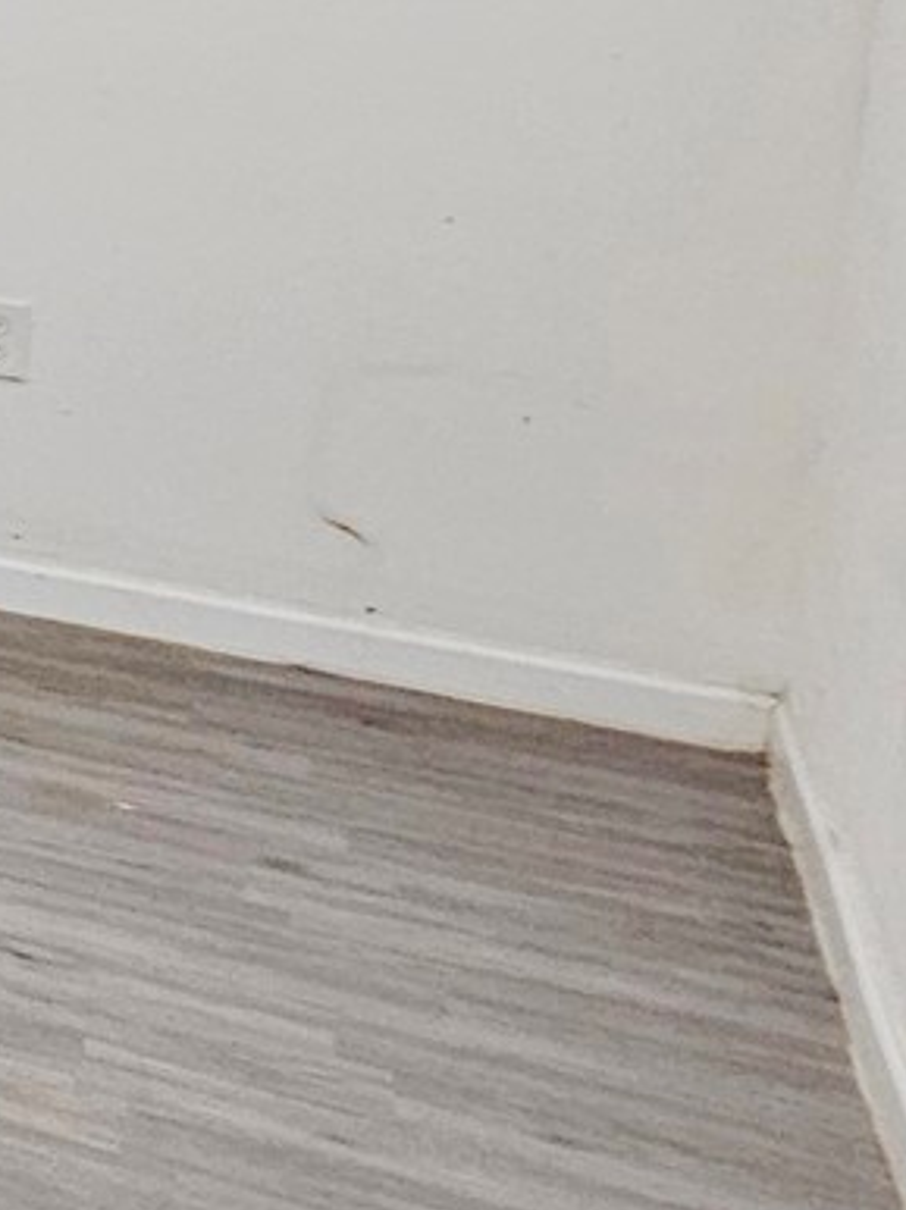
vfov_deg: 26.6
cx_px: -2201
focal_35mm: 69
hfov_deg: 9.8
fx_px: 2411
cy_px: -9
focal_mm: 2.2
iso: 160
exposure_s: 1/60
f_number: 2.2
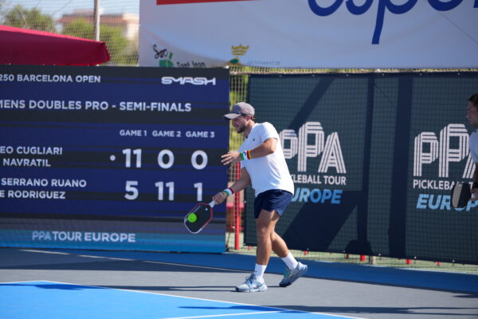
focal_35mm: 141
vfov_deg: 9.7
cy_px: 160
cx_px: 239
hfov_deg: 14.6
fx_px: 1872
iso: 160
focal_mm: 141
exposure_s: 1/3200
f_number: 2
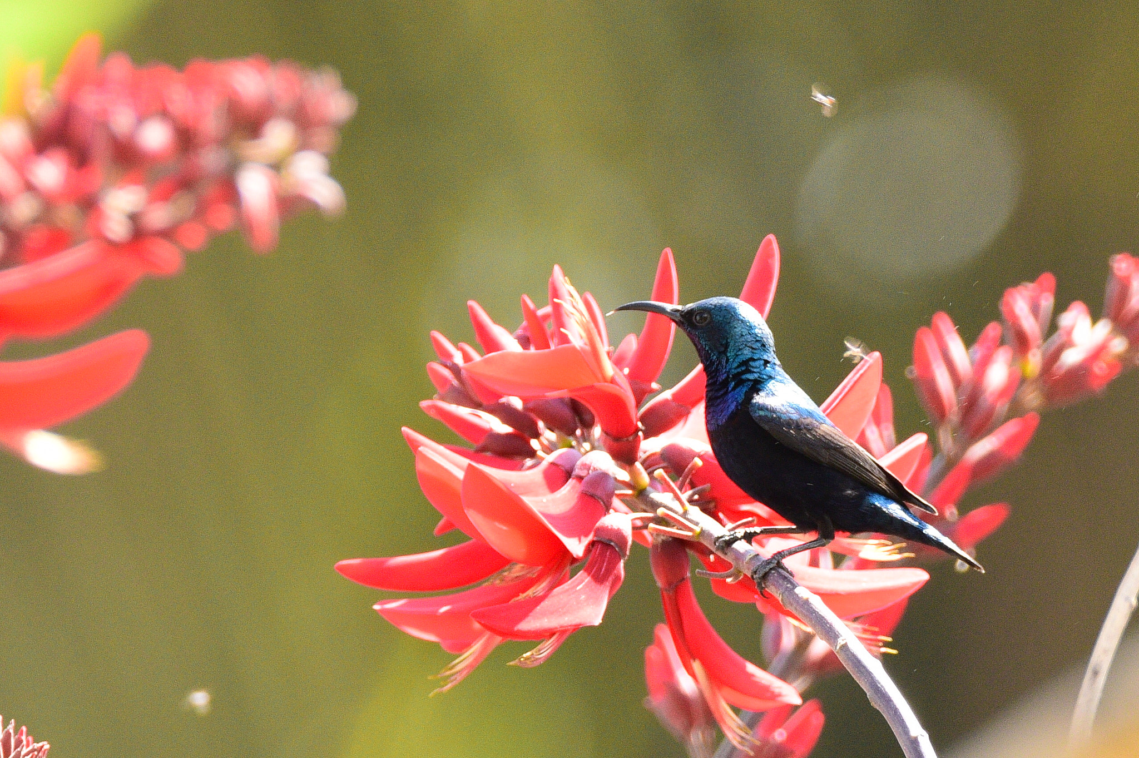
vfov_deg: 2.3
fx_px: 18972
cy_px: 379
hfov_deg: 3.4
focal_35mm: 600
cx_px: 570
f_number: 8
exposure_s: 1/400
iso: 500
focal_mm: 600
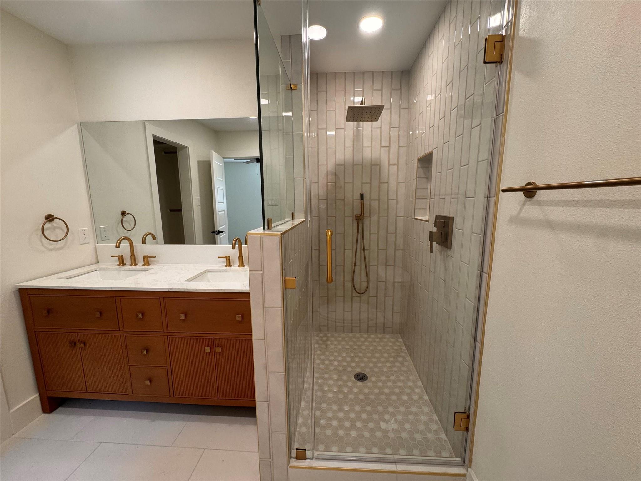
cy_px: 240
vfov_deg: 85.7
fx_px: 259
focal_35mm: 14
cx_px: 320
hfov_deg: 102.1
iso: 160
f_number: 2.2
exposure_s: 1/120
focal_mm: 2.22
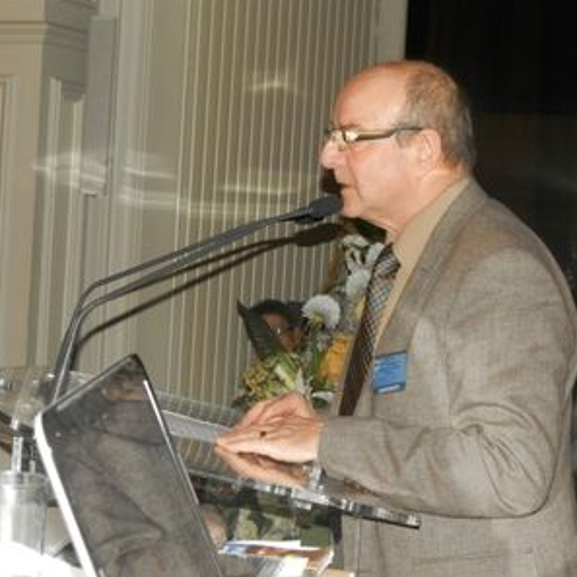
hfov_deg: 21.4
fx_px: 1528
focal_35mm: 81
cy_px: 288
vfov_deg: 21.4
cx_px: 282
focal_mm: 12.2
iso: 400
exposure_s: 1/40
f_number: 4
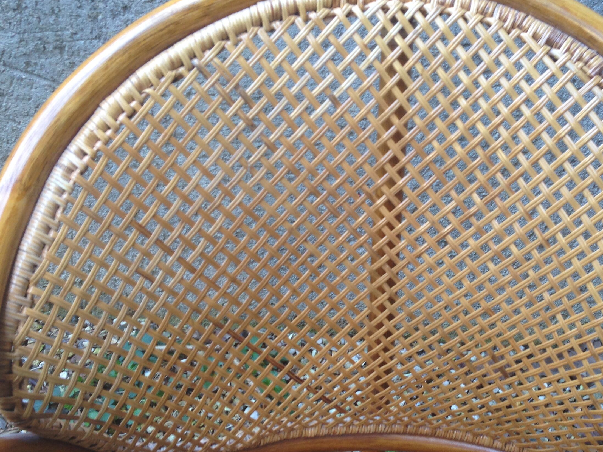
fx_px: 854
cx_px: 369
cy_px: 293
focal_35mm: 49
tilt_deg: -38.9
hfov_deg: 38.7
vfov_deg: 29.5
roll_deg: +13.0
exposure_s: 1/20
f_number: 2.4
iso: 50
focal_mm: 4.12
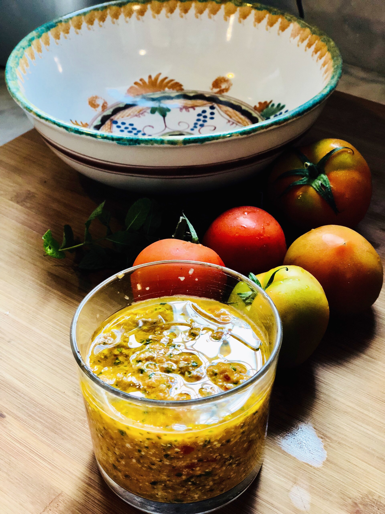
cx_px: 192
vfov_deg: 36.8
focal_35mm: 52
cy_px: 257
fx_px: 771
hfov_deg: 28.0
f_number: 2.4
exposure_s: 1/50
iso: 64
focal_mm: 6
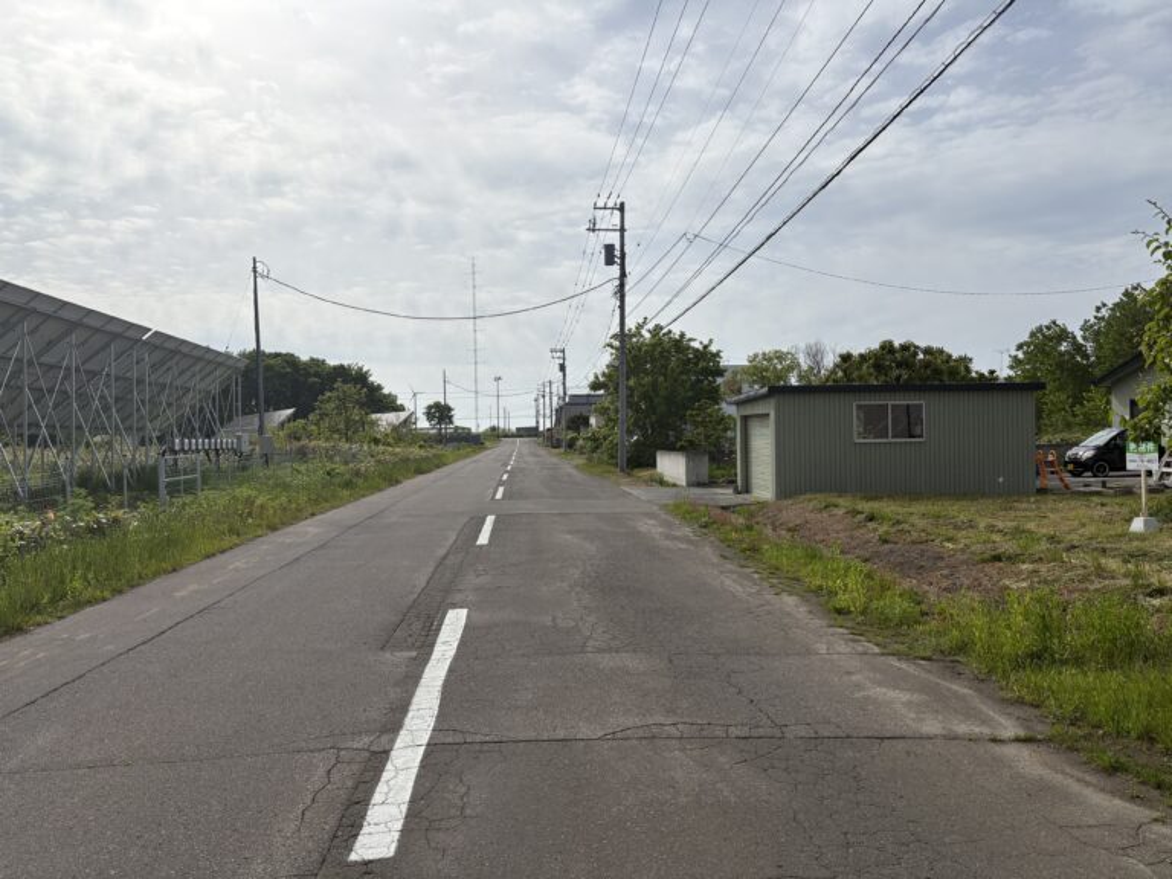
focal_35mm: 26
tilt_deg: +0.3
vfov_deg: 53.1
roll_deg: +0.4
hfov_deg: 67.3
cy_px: 440
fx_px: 880
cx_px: 586
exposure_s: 1/10101
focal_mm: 5.96
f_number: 1.6
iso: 50
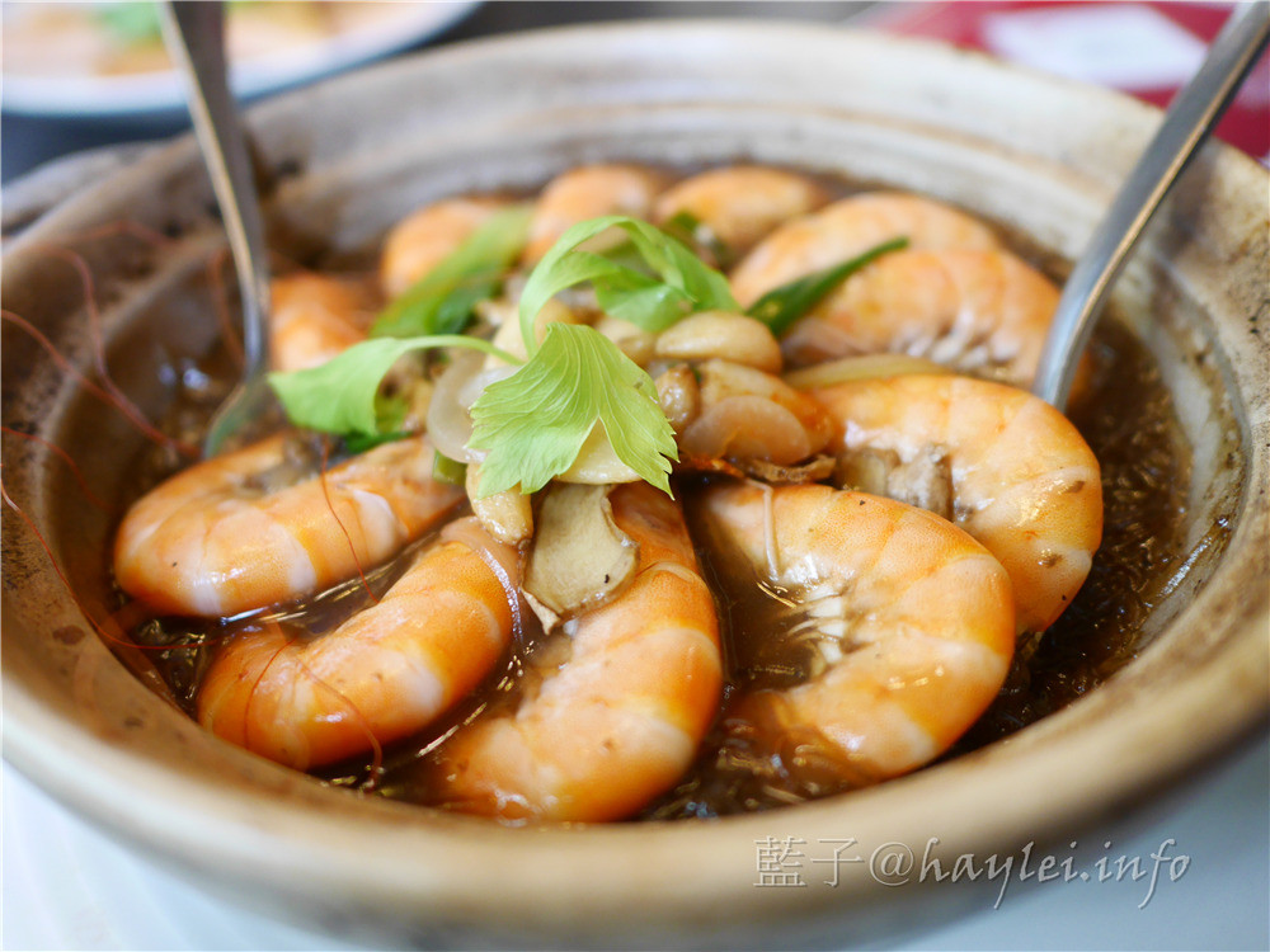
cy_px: 476
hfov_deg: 60.0
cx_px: 635
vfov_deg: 46.8
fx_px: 1101
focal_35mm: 30
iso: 800
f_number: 1.7
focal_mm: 15
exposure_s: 1/60
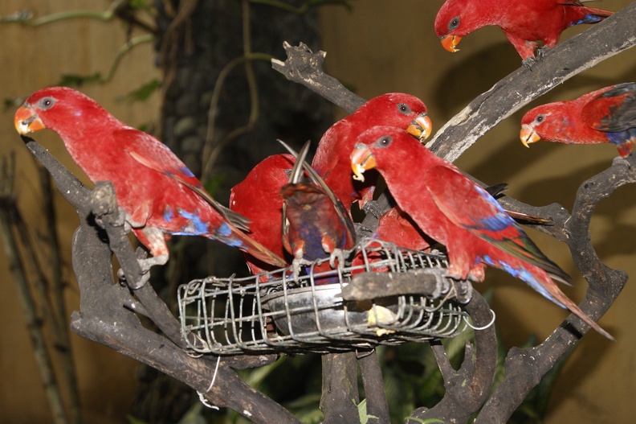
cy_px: 212
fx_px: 1457
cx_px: 318
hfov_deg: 24.6
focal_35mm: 82
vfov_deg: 16.5
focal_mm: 55
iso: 400
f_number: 5.6
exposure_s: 1/80
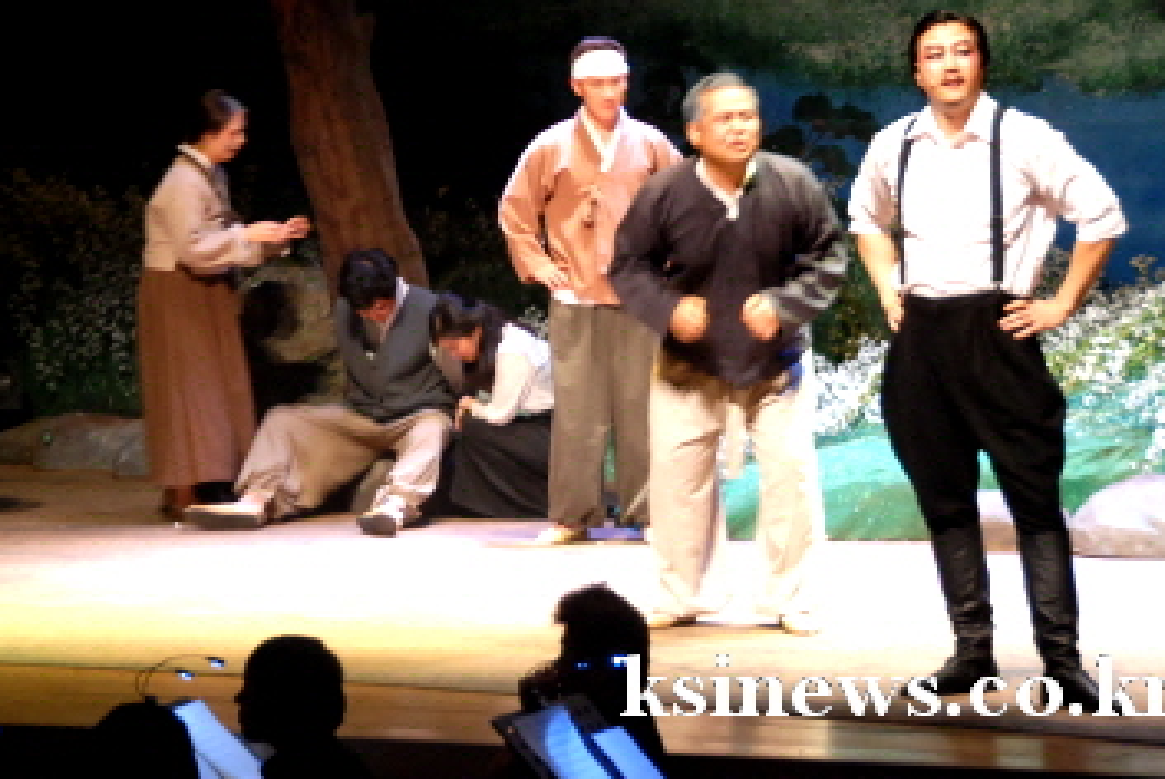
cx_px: 442
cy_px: 248
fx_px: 5635
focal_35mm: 174
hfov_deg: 11.8
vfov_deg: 7.9
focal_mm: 82
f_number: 5.3
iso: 800
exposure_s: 1/13
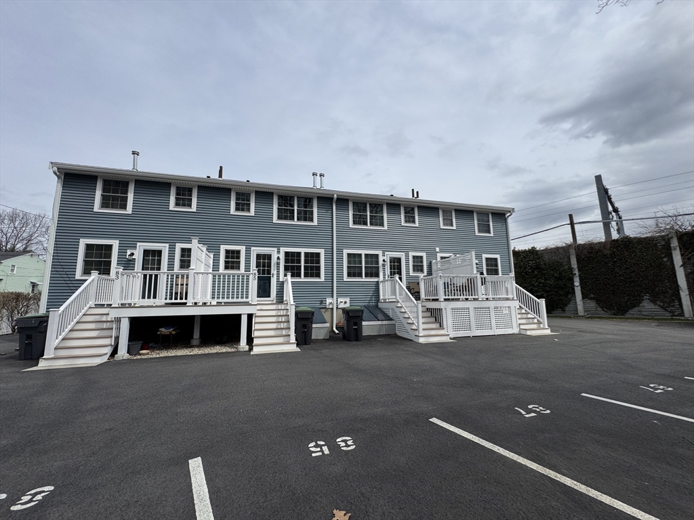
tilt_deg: +9.0
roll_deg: +0.4
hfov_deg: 102.1
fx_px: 281
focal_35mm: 14
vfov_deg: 85.7
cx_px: 347
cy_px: 260
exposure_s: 1/2985
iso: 40
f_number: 2.2
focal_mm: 2.22
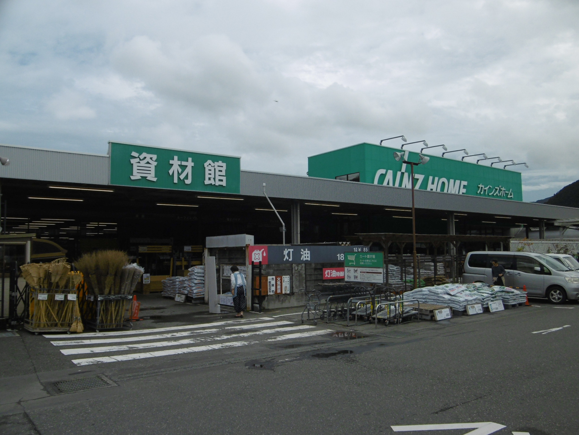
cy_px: 218
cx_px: 290
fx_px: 535
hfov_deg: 56.8
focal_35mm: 32
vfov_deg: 44.2
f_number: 8.8
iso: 100
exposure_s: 1/320
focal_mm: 5.8
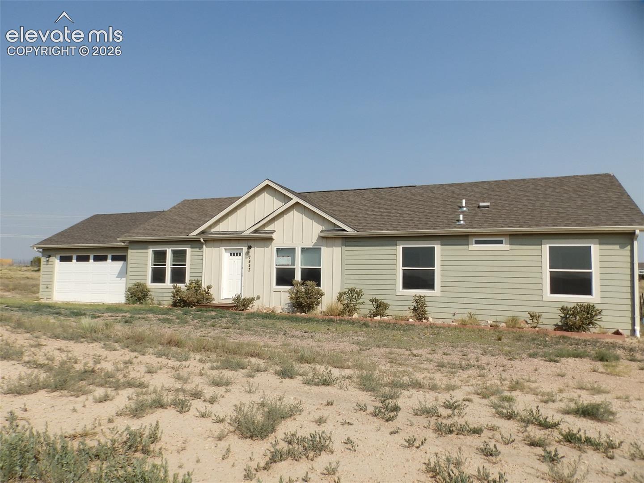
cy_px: 242
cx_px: 322
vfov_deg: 61.1
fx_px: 409
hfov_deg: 76.4
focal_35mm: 22
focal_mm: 4
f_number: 5
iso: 80
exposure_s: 1/800
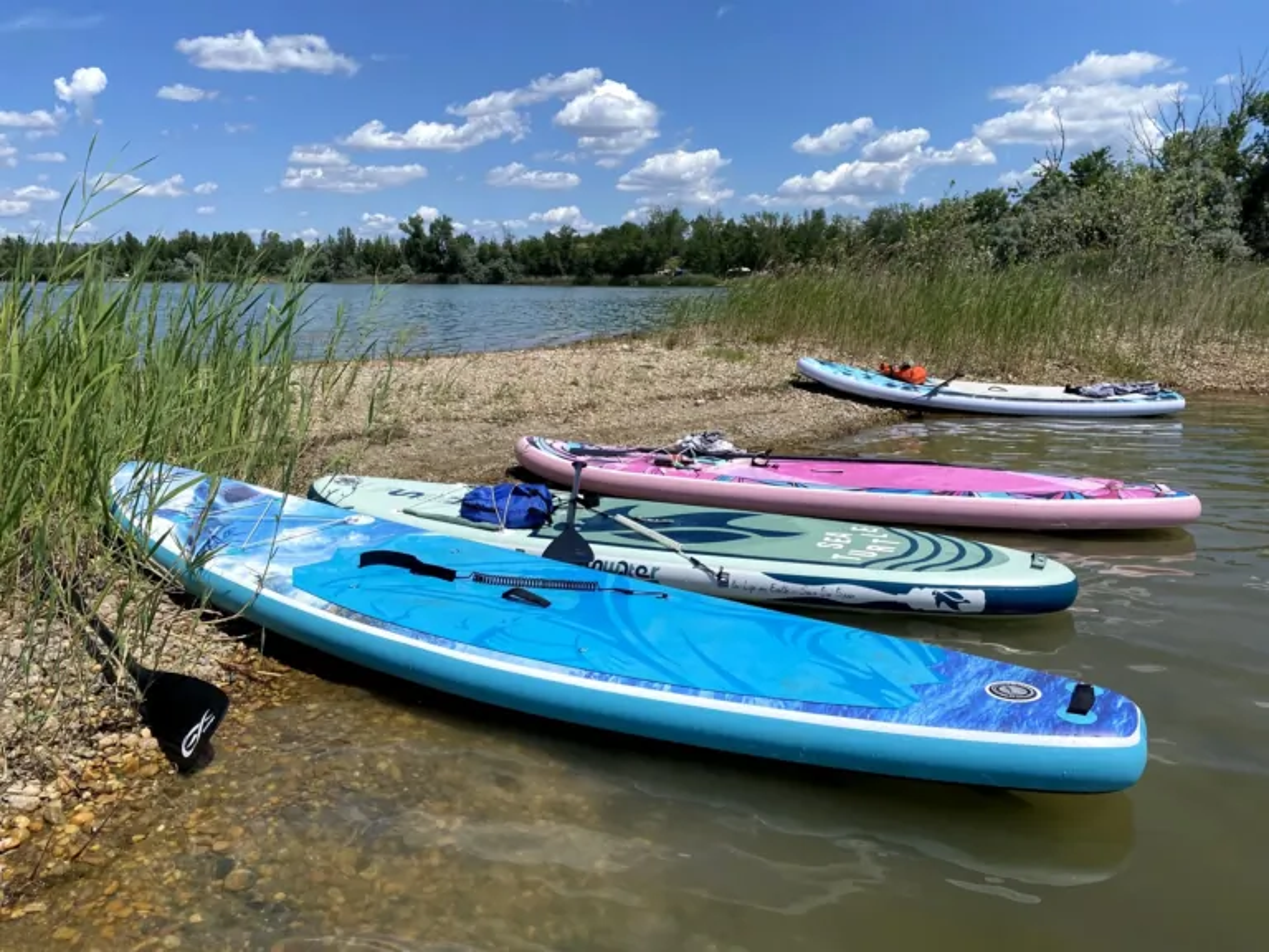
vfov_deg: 53.1
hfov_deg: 67.3
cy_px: 476
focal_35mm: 26
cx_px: 634
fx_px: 953
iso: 32
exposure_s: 1/4808
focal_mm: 4.25
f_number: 1.8
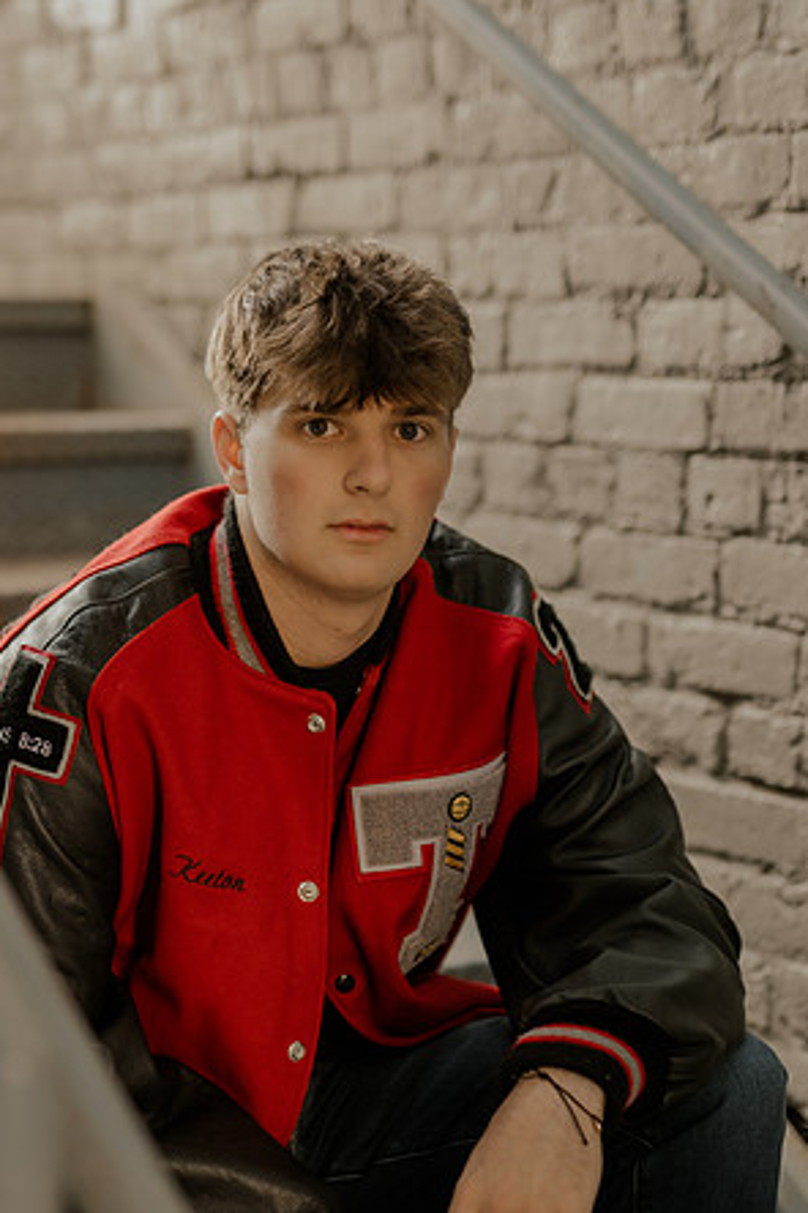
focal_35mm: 76
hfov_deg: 17.9
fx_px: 2558
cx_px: 407
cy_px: 606
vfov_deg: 26.7
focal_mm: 50
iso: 800
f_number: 1.8
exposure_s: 1/125
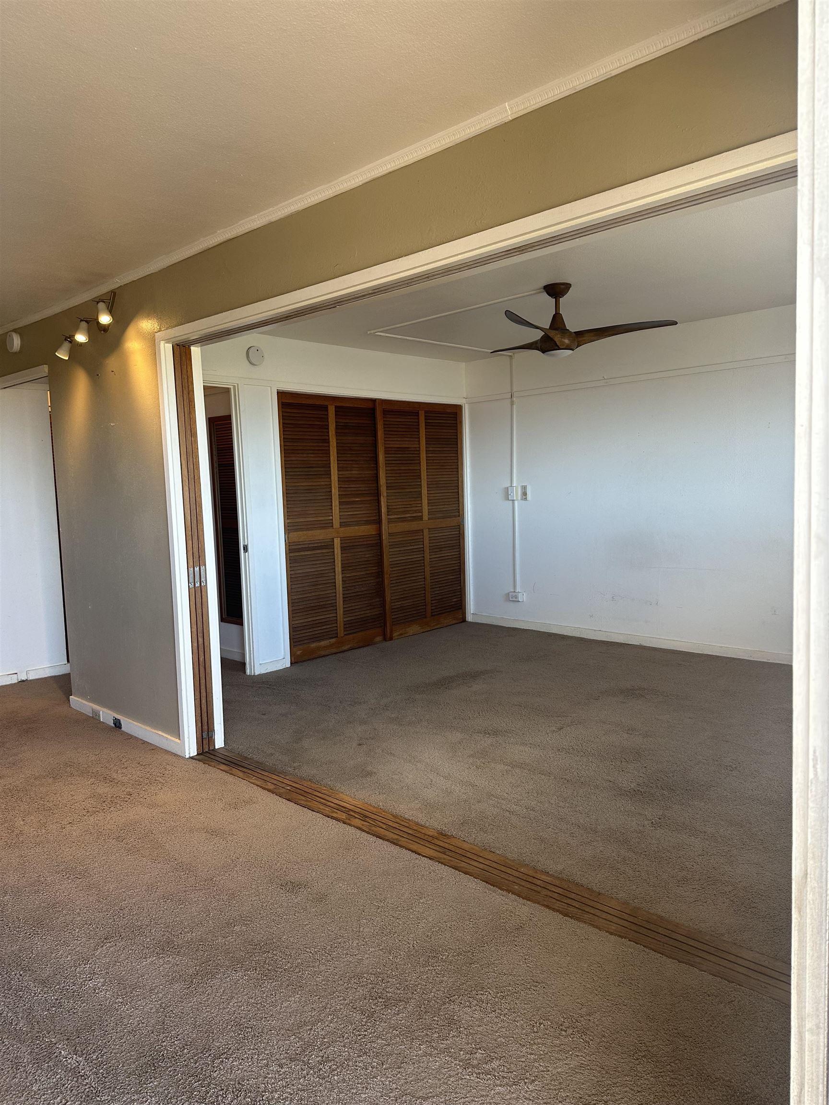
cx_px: 414
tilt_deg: -4.0
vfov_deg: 71.6
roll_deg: +1.7
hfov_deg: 56.8
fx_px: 766
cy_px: 552
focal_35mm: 24
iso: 100
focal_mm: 6.86
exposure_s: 1/121
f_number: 1.78
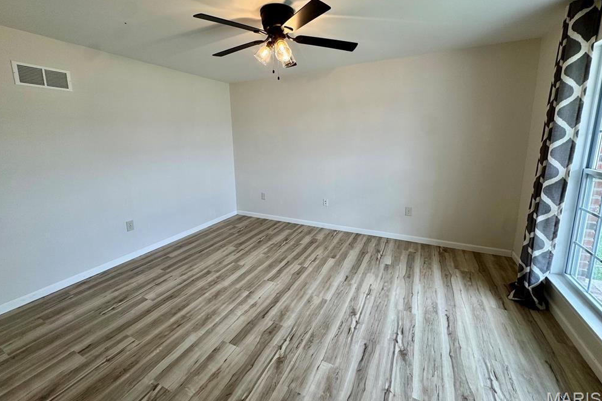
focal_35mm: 15
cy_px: 180
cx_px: 297
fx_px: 251
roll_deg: +1.4
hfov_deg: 100.4
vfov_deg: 77.1
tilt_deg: -9.9
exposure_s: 1/120
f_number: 2.2
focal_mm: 2.22
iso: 80
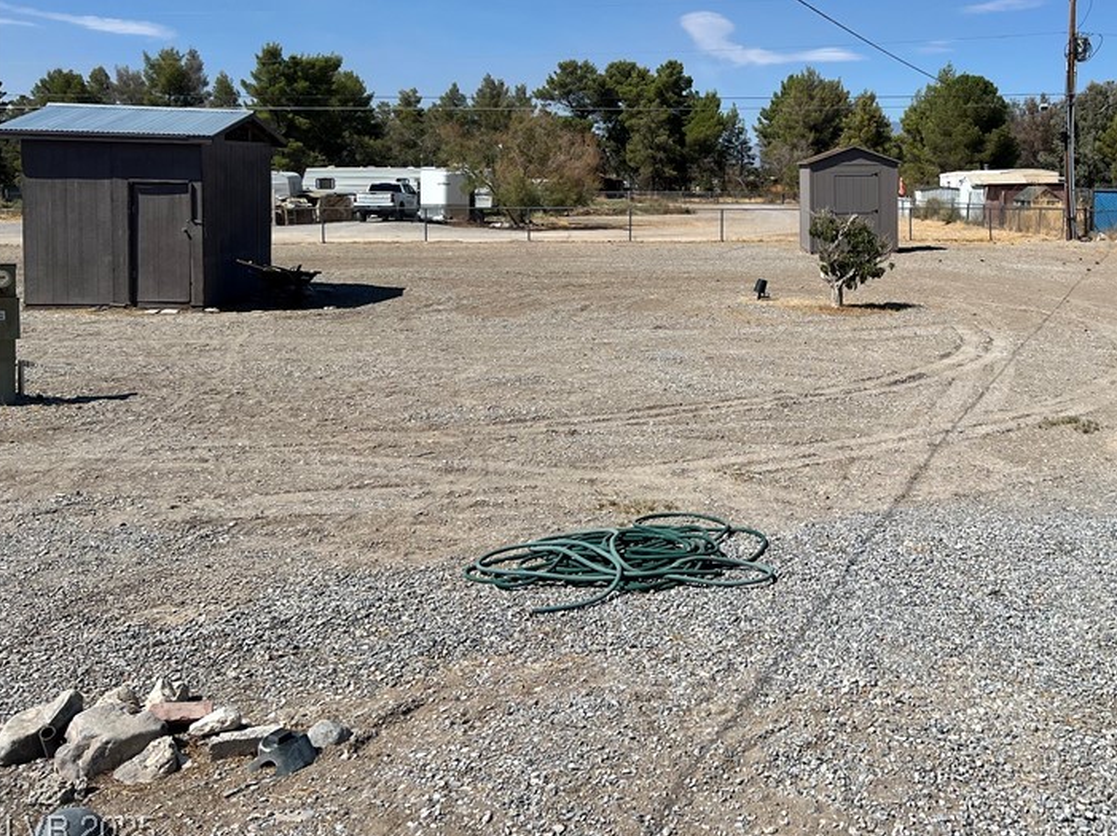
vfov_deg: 37.1
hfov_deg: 47.5
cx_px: 811
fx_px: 1226
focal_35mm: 38
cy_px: 253
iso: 50
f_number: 1.5
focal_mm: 5.7
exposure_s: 1/8000
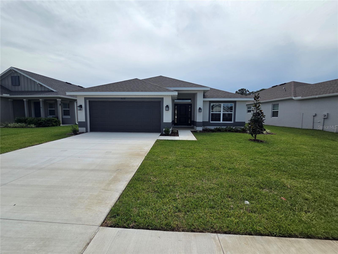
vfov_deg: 89.9
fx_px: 127
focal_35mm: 13
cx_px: 169
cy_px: 127
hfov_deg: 106.2
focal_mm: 2.2
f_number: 2.2
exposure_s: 1/3185
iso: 50
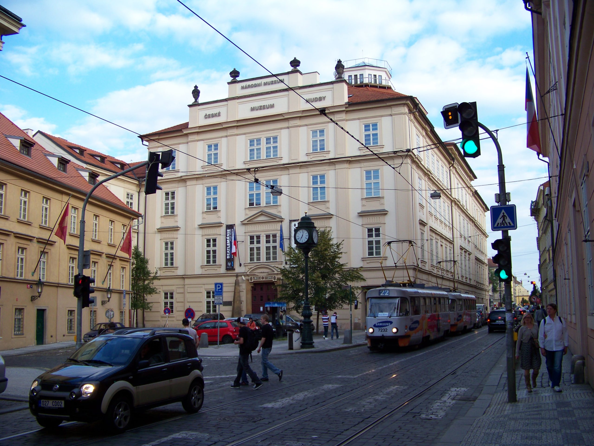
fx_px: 618
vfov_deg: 39.7
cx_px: 297
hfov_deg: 51.4
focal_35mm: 36
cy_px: 223
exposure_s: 1/320
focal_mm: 5.85
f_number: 2.8
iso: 64
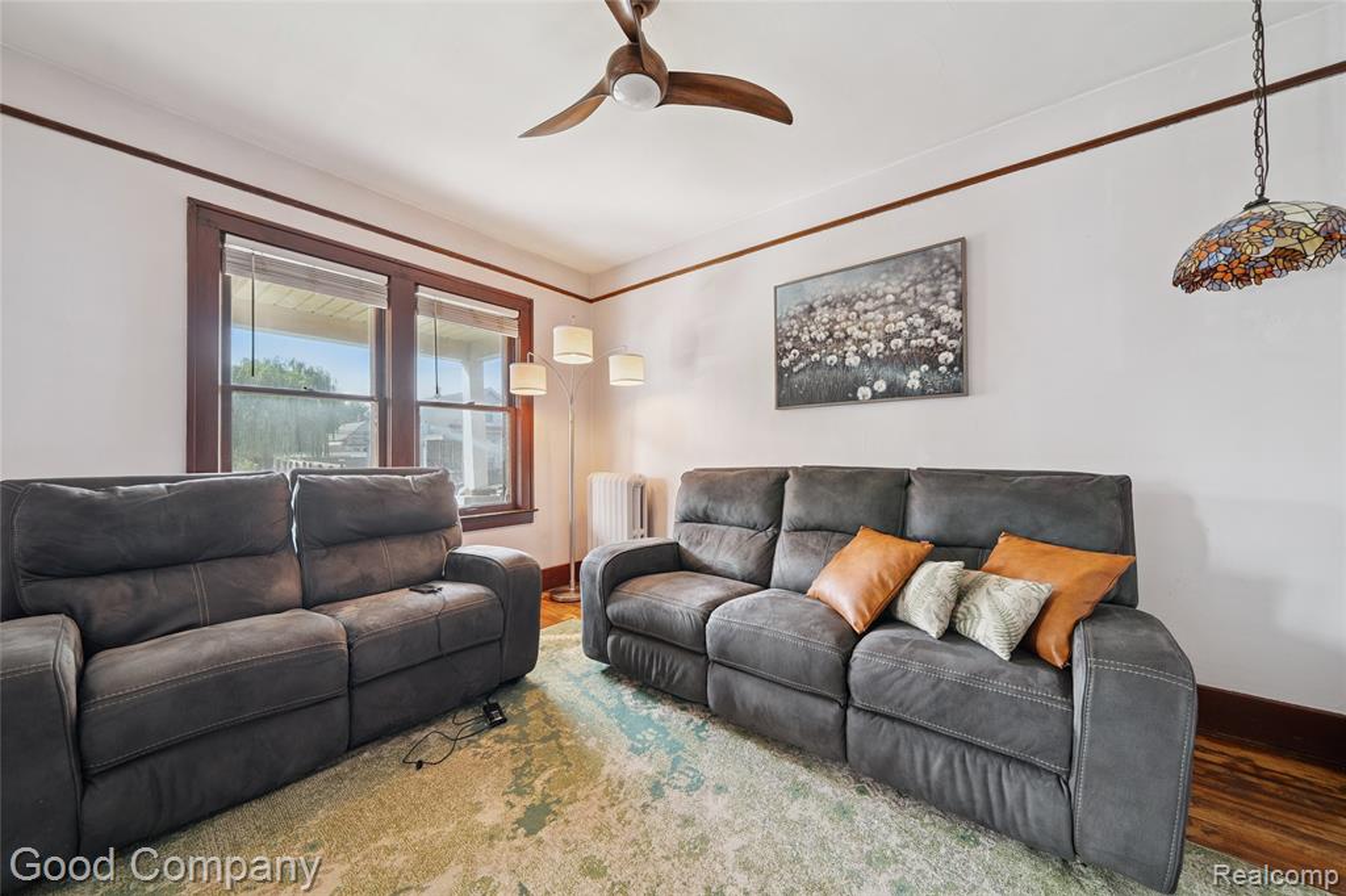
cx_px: 673
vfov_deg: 90.0
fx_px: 448
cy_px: 448
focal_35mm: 12
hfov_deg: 112.6
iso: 500
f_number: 8
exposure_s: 1/13
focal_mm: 12
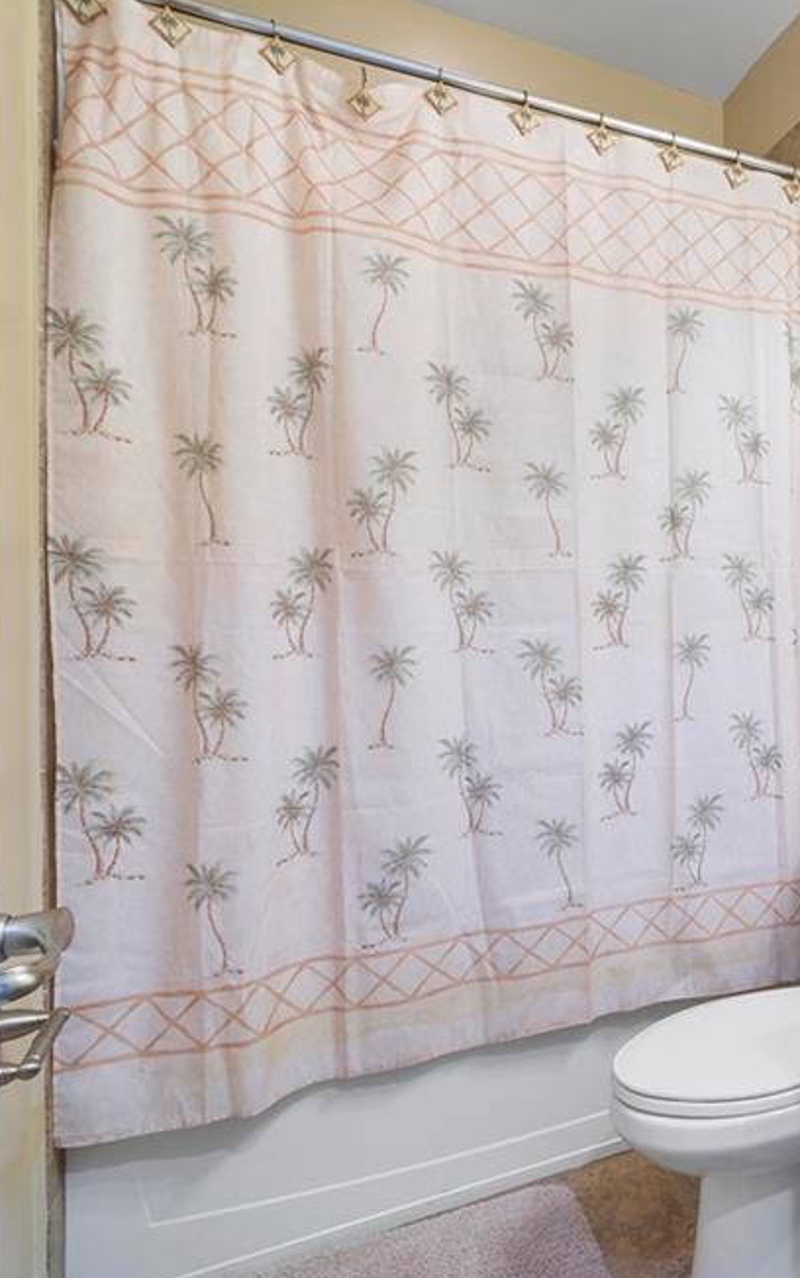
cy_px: 623
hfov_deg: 42.5
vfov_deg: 74.8
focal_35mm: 24
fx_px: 836
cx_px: 835
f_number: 11
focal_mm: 10
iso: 160
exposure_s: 1/2
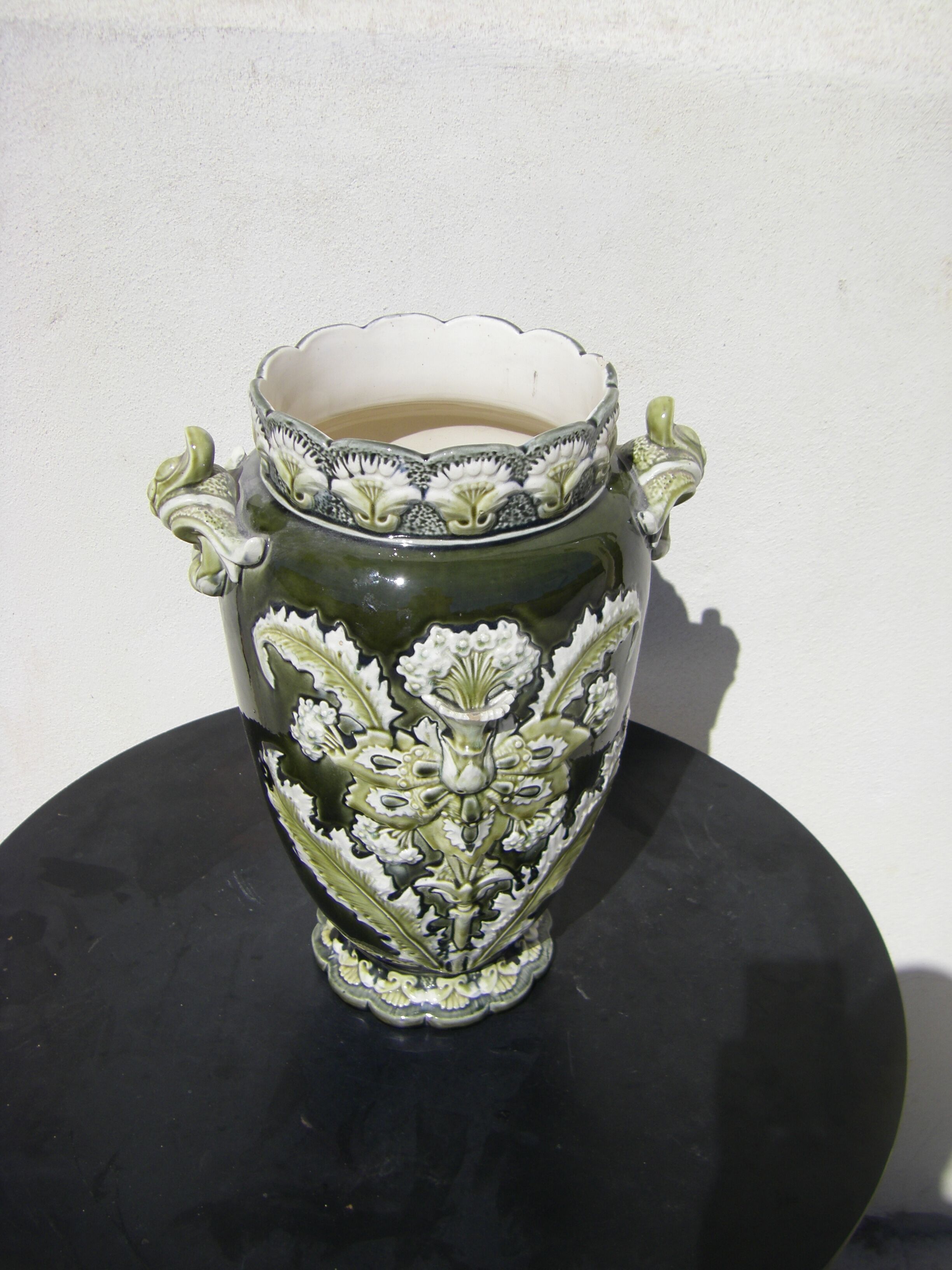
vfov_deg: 49.0
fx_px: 1393
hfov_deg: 37.7
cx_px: 476
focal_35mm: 38
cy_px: 635
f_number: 7
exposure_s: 1/400
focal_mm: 6.3
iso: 64
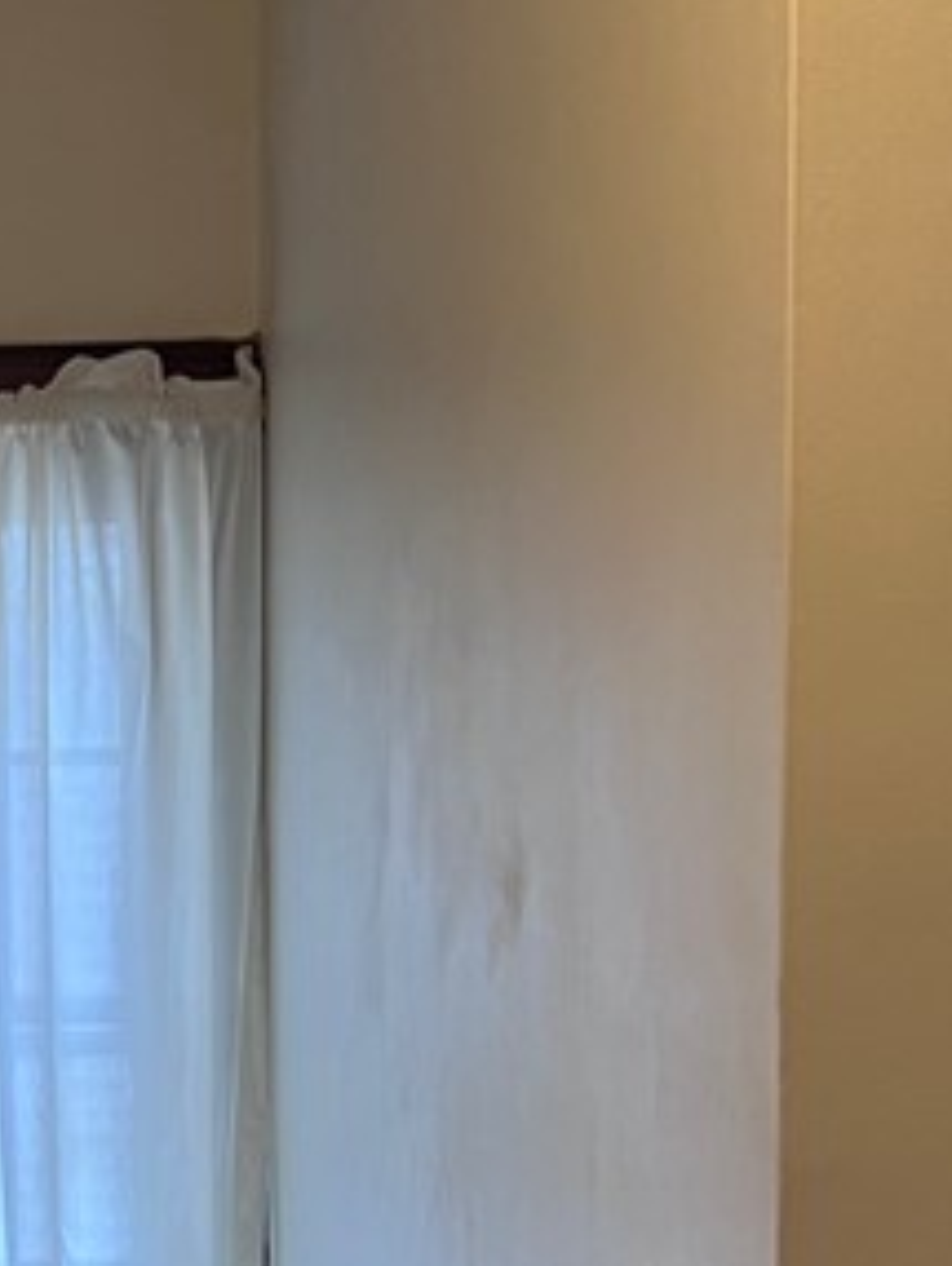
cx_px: -292
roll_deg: +1.5
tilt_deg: -5.0
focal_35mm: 93
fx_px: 3405
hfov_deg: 15.2
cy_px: 943
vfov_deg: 20.9
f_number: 1.5
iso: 125
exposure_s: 1/60
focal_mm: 5.7
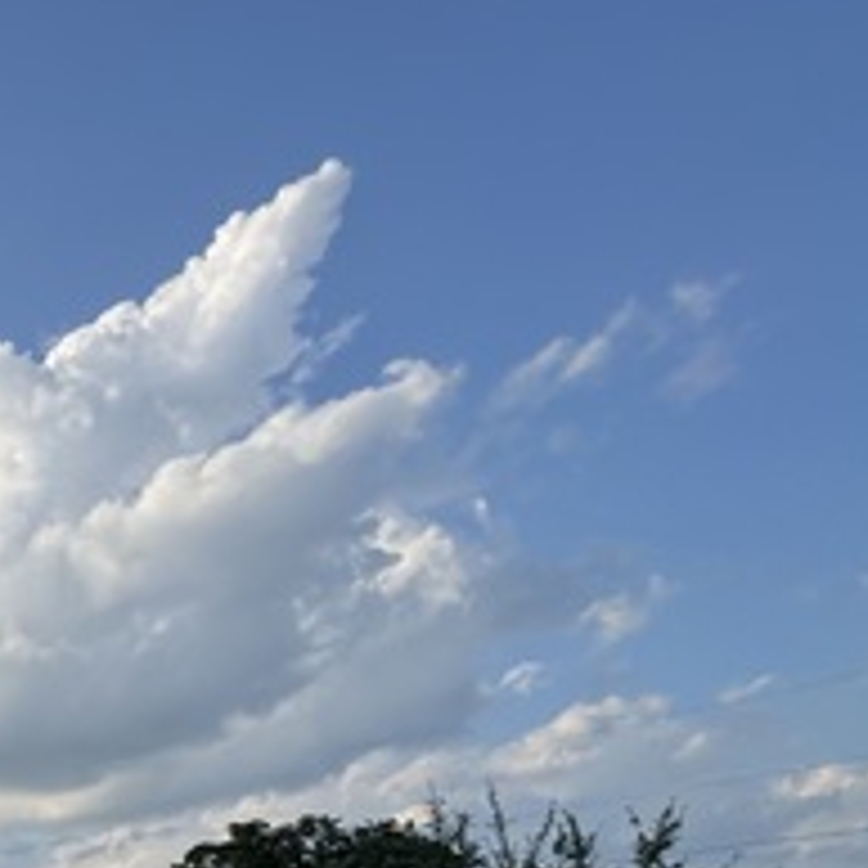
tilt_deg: +2.8
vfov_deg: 34.7
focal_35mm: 41
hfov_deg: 26.9
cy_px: 976
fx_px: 1163
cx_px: -477
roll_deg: +1.6
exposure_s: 1/1672
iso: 50
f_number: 2.2
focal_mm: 2.22
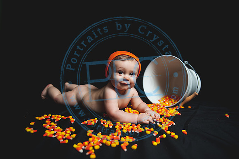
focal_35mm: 27
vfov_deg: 47.9
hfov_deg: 67.4
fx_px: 179
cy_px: 80
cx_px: 120
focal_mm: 27
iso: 200
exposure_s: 1/200
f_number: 2.8
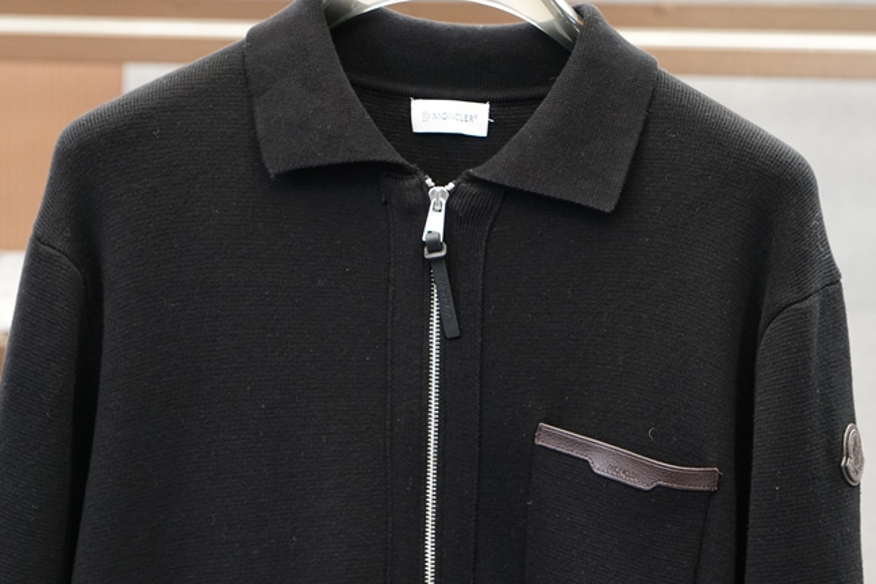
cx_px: 437
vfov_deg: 11.0
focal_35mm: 125
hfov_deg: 16.4
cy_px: 276
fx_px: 3041
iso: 1250
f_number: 4
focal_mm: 50
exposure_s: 1/125
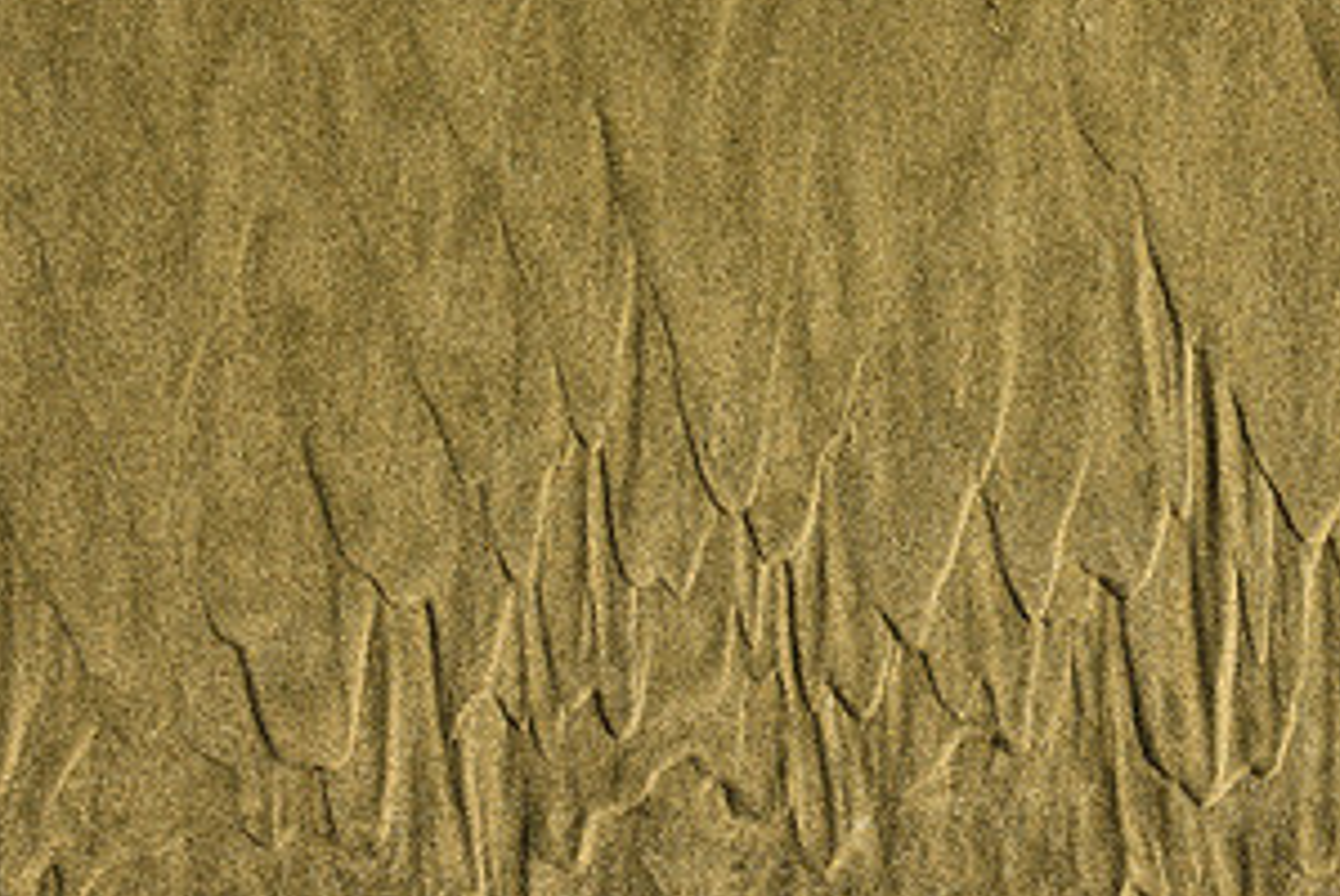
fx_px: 3465
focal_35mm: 93
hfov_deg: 21.7
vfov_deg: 14.7
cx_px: 955
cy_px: 656
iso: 64
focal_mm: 48
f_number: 11
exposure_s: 1/125
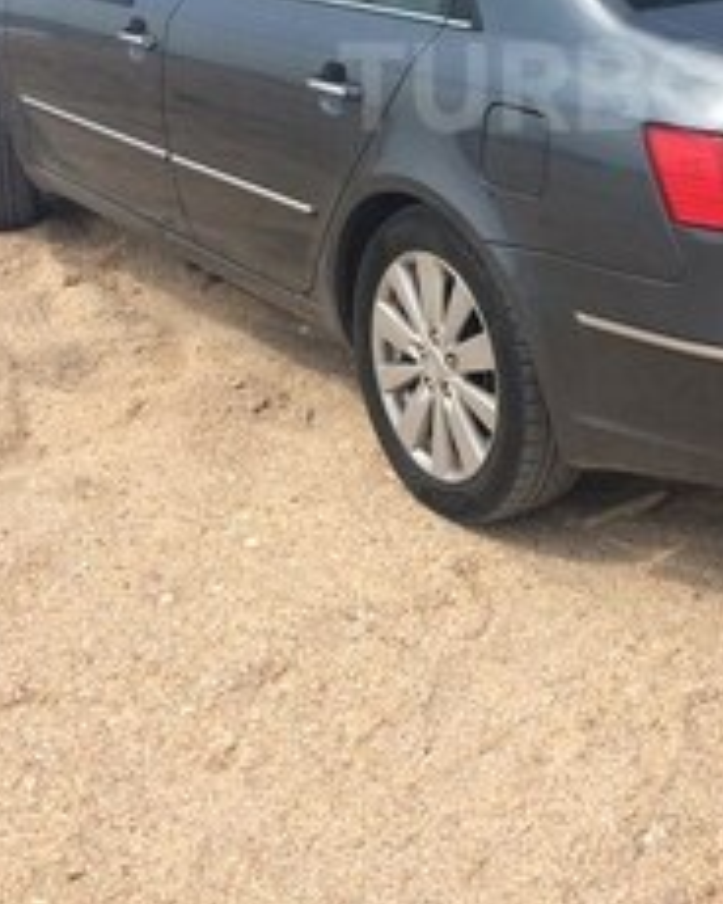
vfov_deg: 29.6
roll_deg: +2.7
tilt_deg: -8.2
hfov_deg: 24.3
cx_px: 640
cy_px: 86
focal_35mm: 61
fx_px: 1632
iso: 32
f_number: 2.2
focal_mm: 4.15
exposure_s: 1/2740
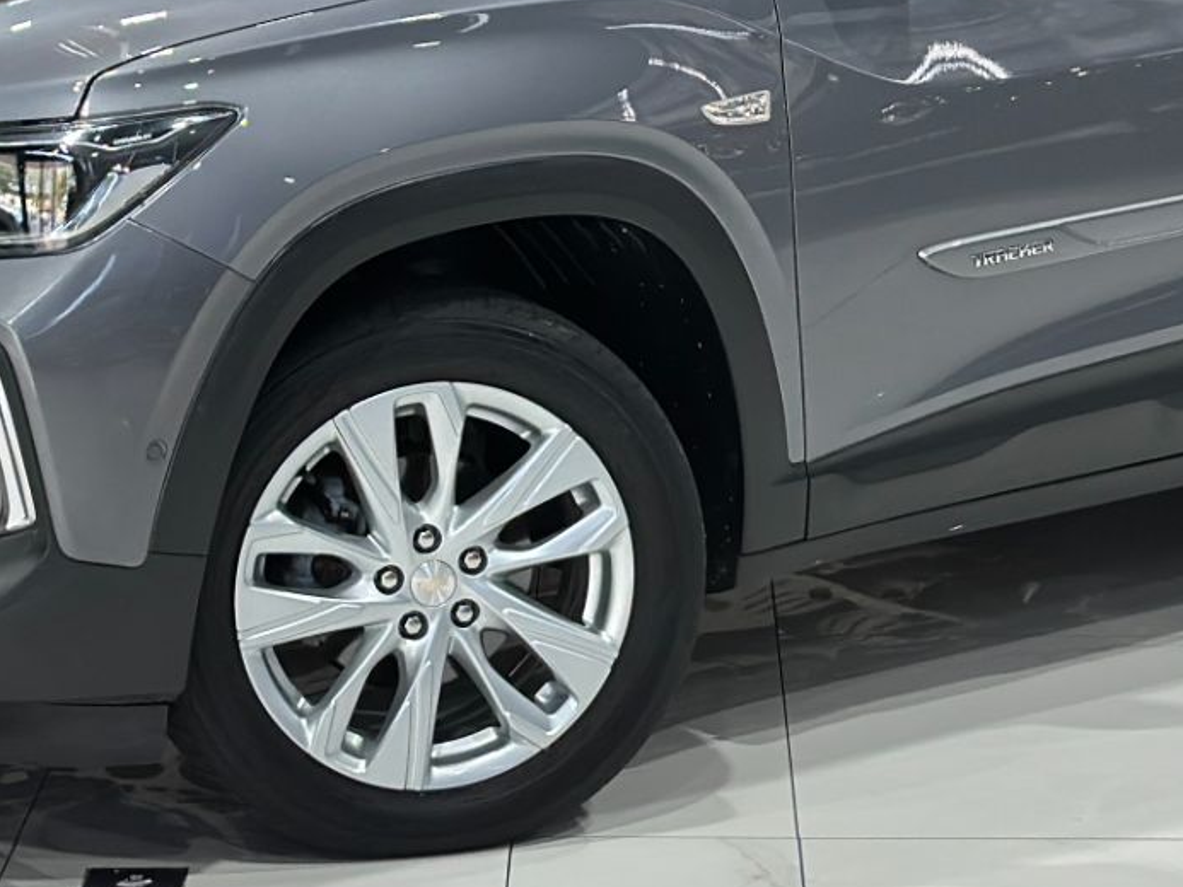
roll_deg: -0.1
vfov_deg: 11.1
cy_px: 121
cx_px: 679
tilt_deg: -8.5
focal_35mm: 133
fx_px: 4546
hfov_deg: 14.8
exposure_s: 1/120
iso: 160
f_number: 1.78
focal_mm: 6.86
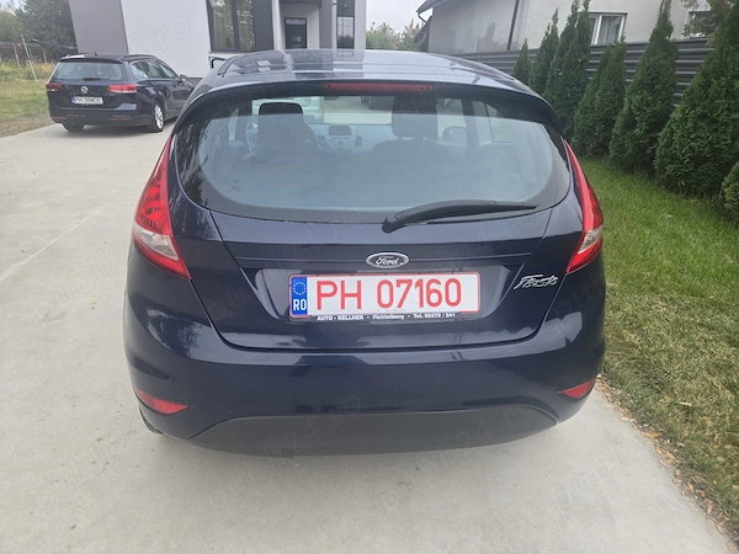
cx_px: 370
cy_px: 277
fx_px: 491
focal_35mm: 23
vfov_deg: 58.9
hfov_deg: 73.9
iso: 40
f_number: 1.8
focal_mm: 5.4
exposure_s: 1/180
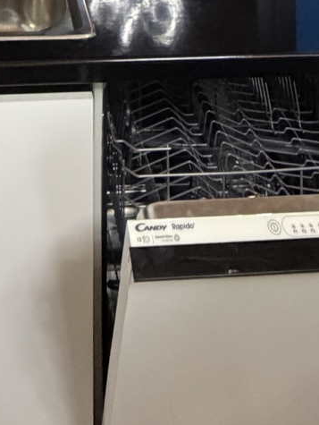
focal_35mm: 53
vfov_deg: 21.7
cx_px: 34
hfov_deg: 26.7
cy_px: -349
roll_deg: -0.2
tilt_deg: +2.8
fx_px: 650
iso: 500
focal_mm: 2.22
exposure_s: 1/50
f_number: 2.2
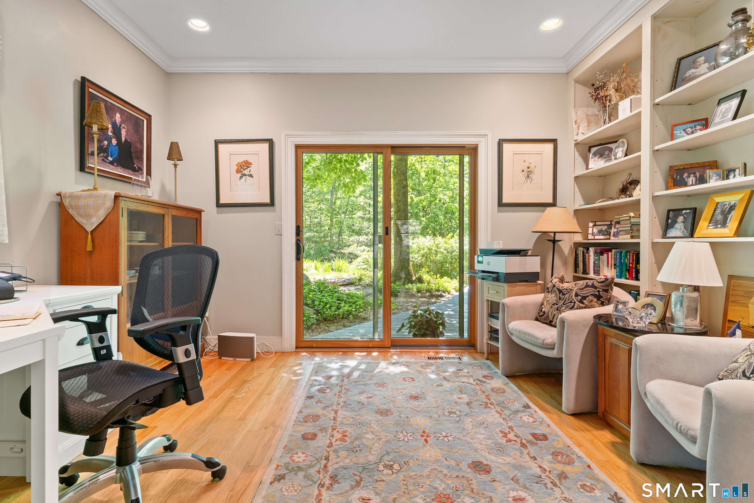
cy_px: 252
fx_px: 356
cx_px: 377
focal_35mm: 17
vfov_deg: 70.4
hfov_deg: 93.3
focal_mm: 17
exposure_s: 1/2
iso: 320
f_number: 8
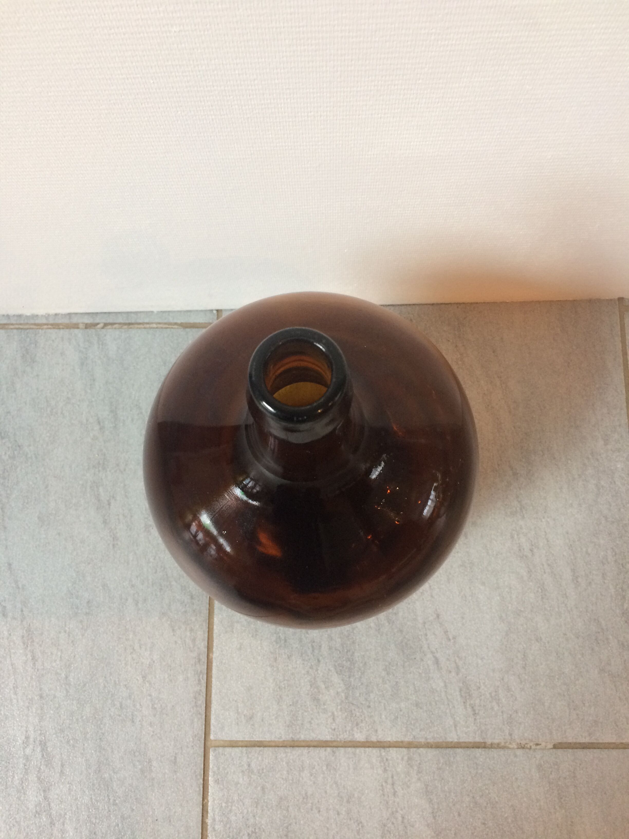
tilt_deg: -80.3
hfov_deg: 48.2
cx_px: 314
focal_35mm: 29
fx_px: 703
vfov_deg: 61.7
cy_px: 420
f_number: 2.2
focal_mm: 4.15
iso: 200
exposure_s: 1/33
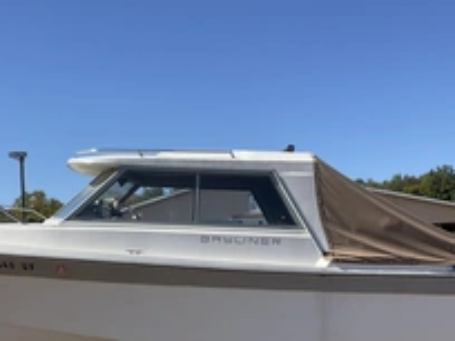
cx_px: 205
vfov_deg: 25.3
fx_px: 749
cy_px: 261
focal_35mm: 57
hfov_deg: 33.8
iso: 25
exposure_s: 1/1730
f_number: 1.8
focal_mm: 3
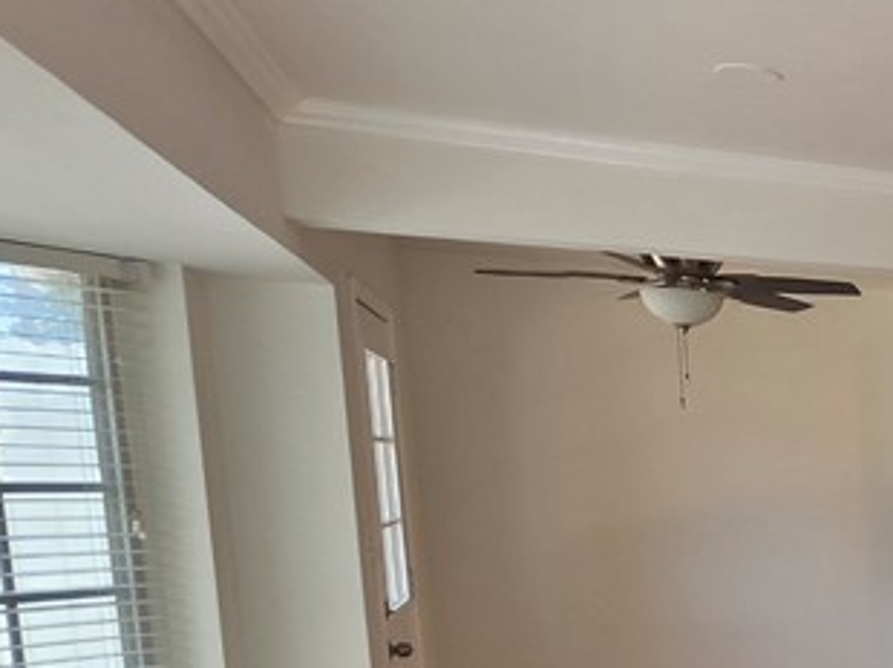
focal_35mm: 43
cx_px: 1322
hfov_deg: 28.9
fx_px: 1108
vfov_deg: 31.7
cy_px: 625
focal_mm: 2.2
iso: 50
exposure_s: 1/120
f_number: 1.9
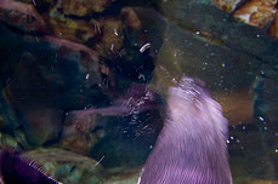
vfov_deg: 31.2
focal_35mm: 38
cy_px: 201
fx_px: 293
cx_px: 175
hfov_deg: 50.2
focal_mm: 15
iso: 2000
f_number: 4
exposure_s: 1/30
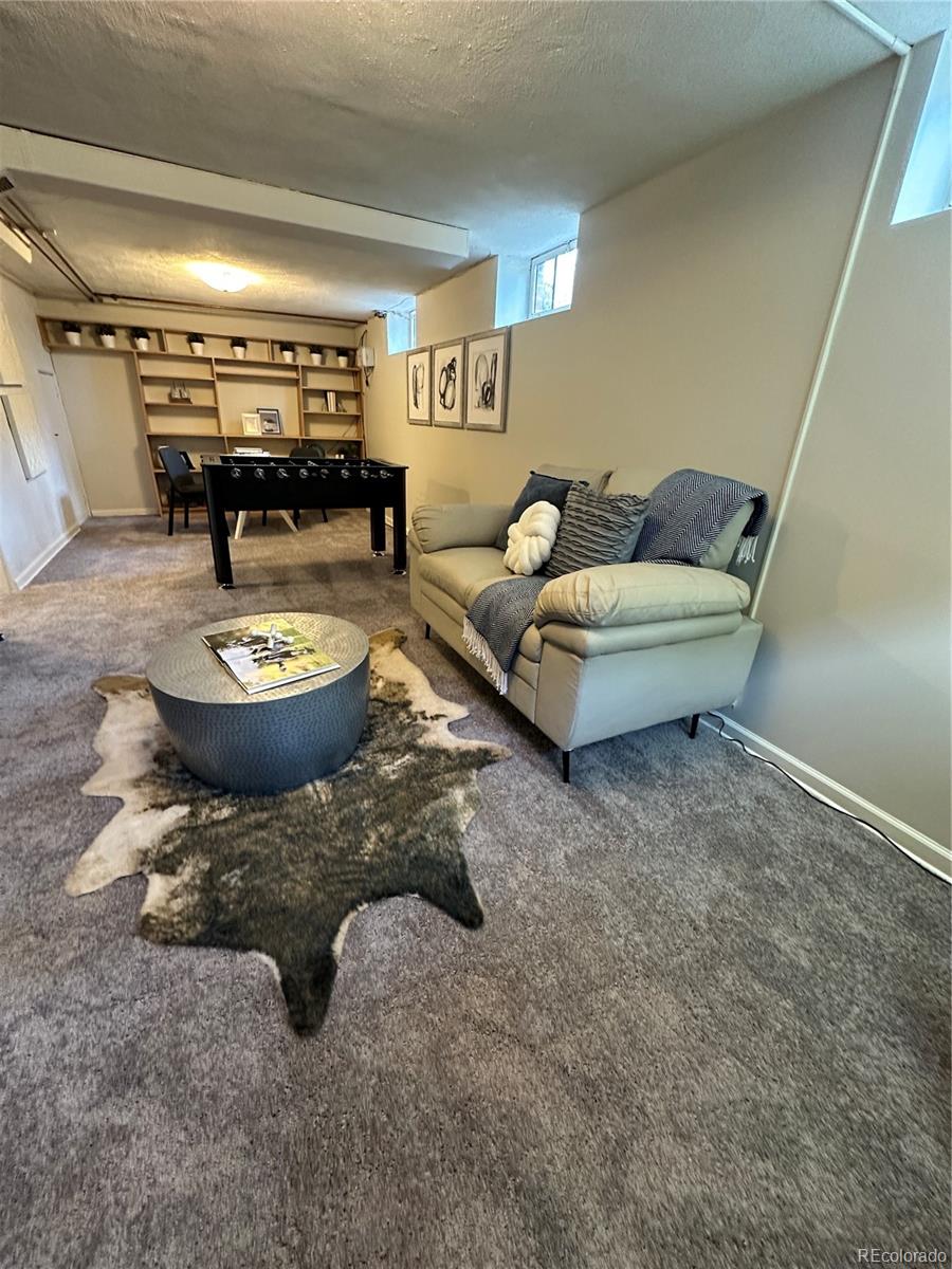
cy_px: 634
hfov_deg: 85.7
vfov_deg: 102.1
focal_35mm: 14
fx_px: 513
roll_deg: -2.9
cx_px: 476
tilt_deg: -23.0
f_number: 2.2
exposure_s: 1/60
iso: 640
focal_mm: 2.22
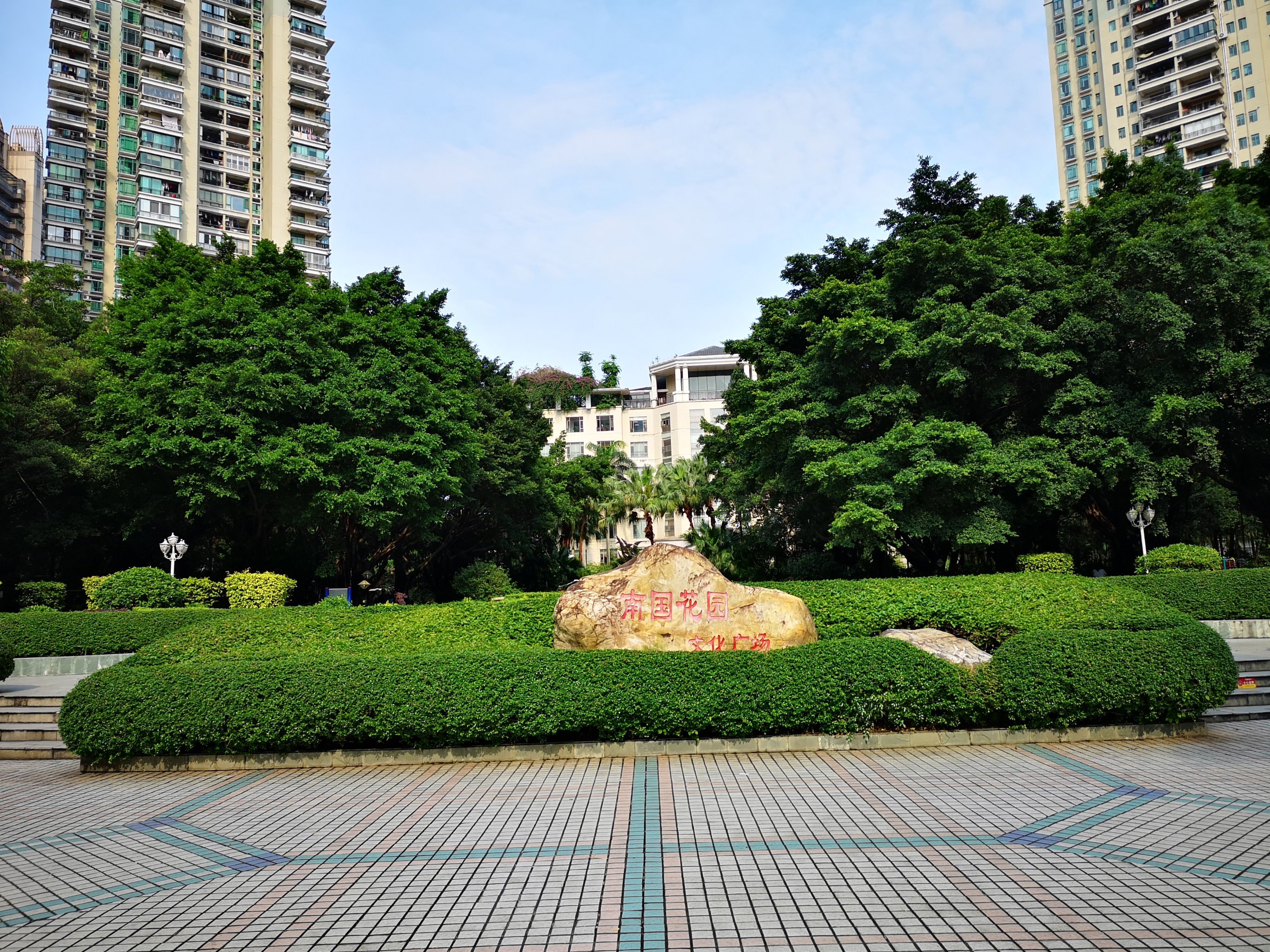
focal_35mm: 27
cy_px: 476
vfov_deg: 51.4
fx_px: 991
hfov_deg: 65.3
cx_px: 635
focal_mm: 3.95
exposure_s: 1/1111
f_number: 1.8
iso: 50
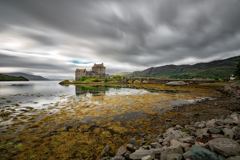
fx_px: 107
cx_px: 120
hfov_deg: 96.7
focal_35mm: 16
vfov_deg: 73.8
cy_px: 80
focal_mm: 16
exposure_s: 88
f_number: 8
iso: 50
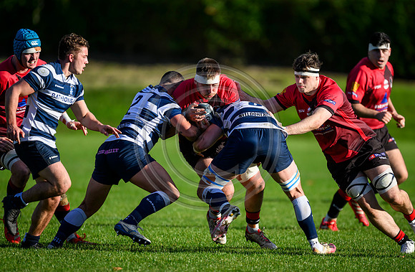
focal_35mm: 608
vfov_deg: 2.2
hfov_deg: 3.4
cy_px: 150
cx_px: 224
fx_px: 6967
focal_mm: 560
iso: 500
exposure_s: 1/4000
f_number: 4
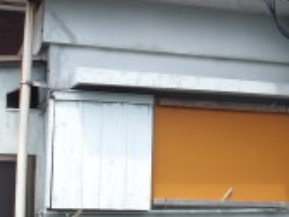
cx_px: 320
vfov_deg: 14.3
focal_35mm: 103
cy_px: 143
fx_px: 860
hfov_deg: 18.3
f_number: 10.4
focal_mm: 4.9
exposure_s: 1/60
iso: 100
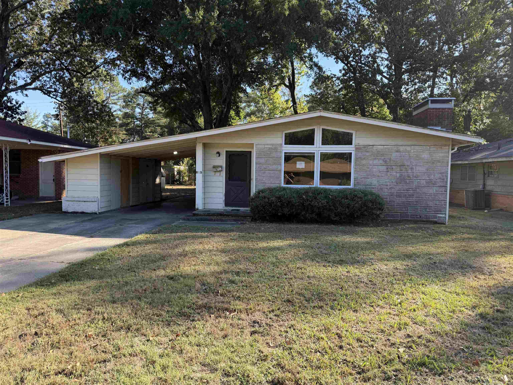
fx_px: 356
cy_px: 192
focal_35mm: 24
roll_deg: +0.1
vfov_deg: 56.8
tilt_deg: -3.0
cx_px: 256
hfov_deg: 71.6
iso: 100
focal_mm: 6.76
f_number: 1.78
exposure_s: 1/1292
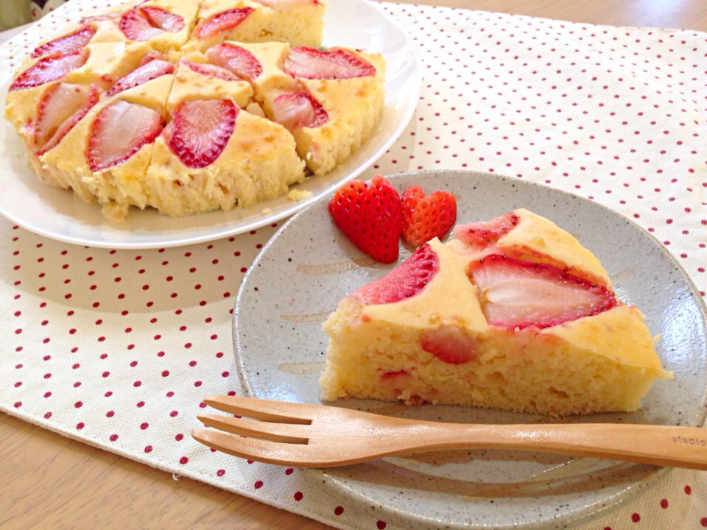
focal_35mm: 33
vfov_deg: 42.9
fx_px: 674
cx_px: 354
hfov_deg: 55.4
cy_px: 265
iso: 64
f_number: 2.4
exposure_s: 1/20
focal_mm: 4.12
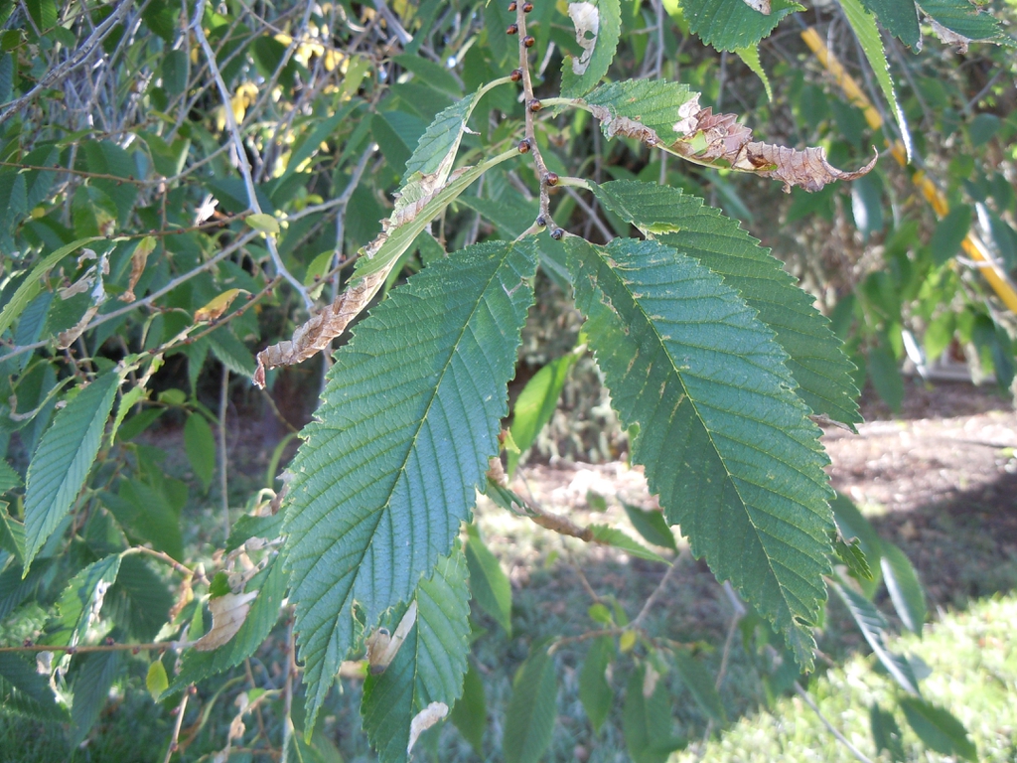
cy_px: 382
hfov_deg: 60.0
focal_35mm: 30
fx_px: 881
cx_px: 508
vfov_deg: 46.8
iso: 160
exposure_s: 1/60
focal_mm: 5.4
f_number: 3.5
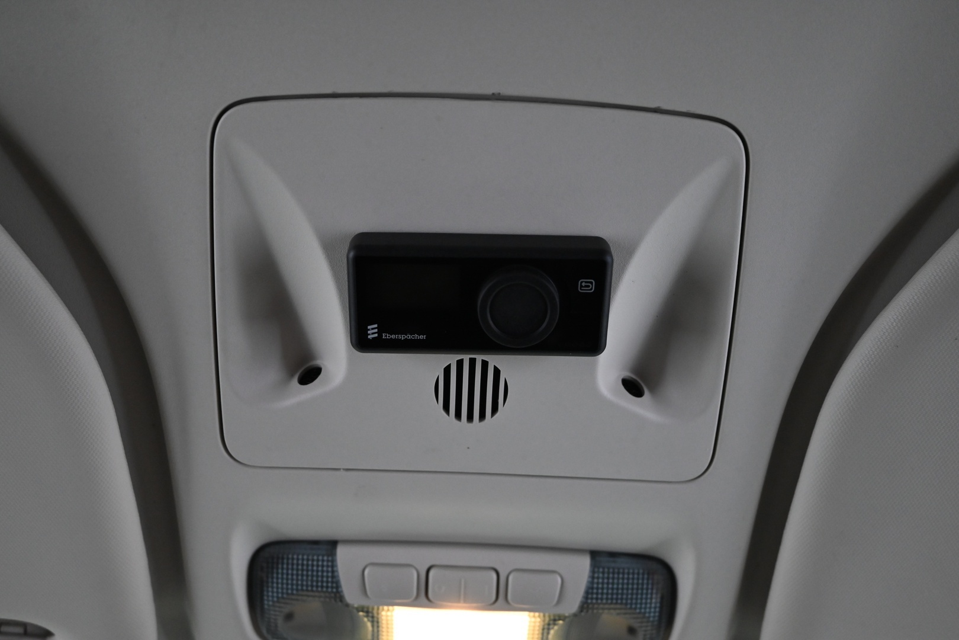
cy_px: 320
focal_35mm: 30
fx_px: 812
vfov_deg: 43.0
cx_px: 480
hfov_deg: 61.1
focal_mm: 30.5
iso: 3200
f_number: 4.8
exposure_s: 1/80
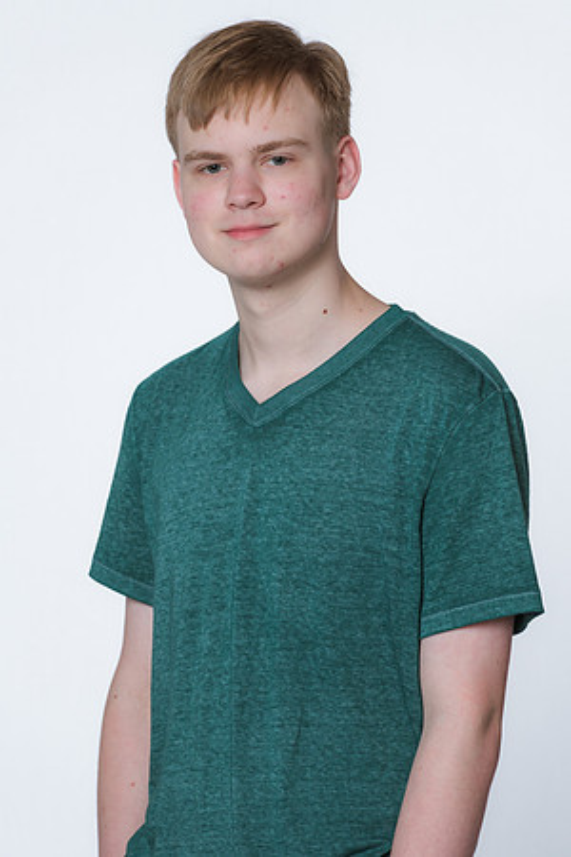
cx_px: 286
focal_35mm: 200
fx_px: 4758
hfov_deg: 6.9
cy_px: 428
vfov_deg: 10.3
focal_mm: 200
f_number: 7.1
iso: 400
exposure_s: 1/250
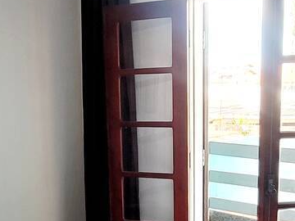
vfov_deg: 27.4
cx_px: 139
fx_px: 443
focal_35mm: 52
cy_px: 181
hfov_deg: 36.8
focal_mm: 1.74
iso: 100
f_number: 2.2
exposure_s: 1/60
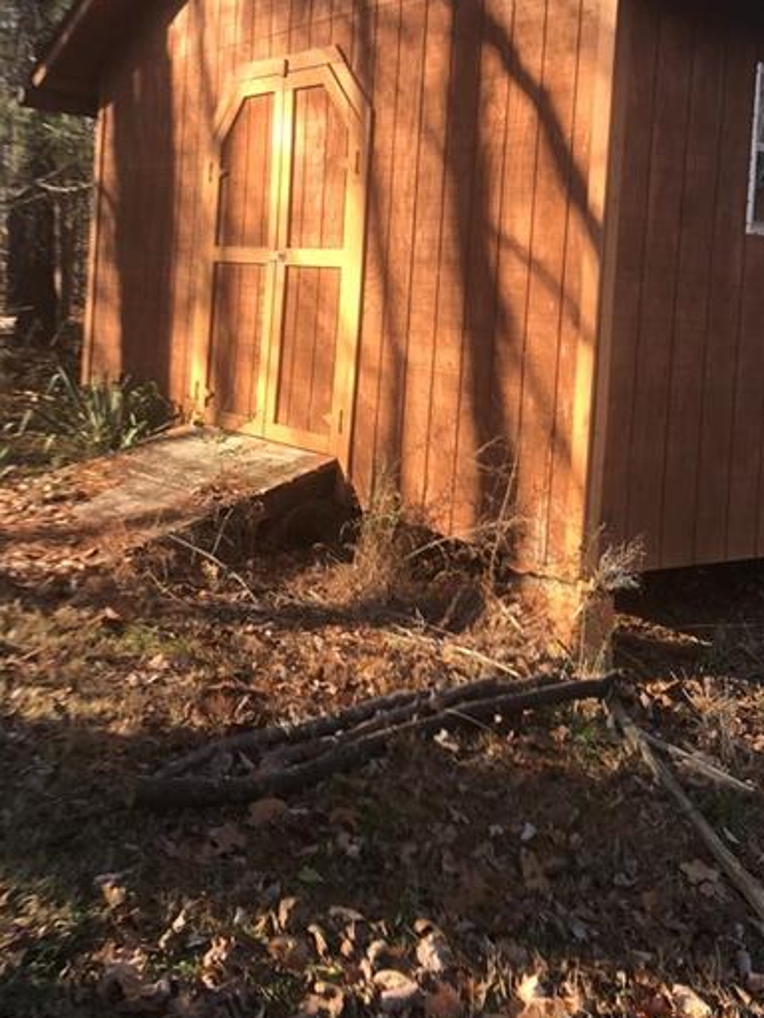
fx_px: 1236
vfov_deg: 43.9
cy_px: 314
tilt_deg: -0.3
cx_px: 444
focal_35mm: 42
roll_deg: -1.2
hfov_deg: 34.3
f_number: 1.8
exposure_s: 1/232
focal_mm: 3.99
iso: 20
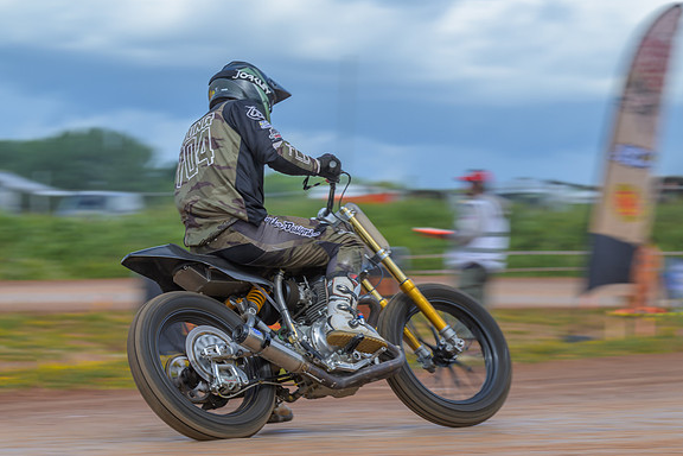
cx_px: 289
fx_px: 3092
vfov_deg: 8.4
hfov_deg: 12.6
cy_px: 264
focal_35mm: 163
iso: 100
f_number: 8
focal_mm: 140
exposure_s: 1/160
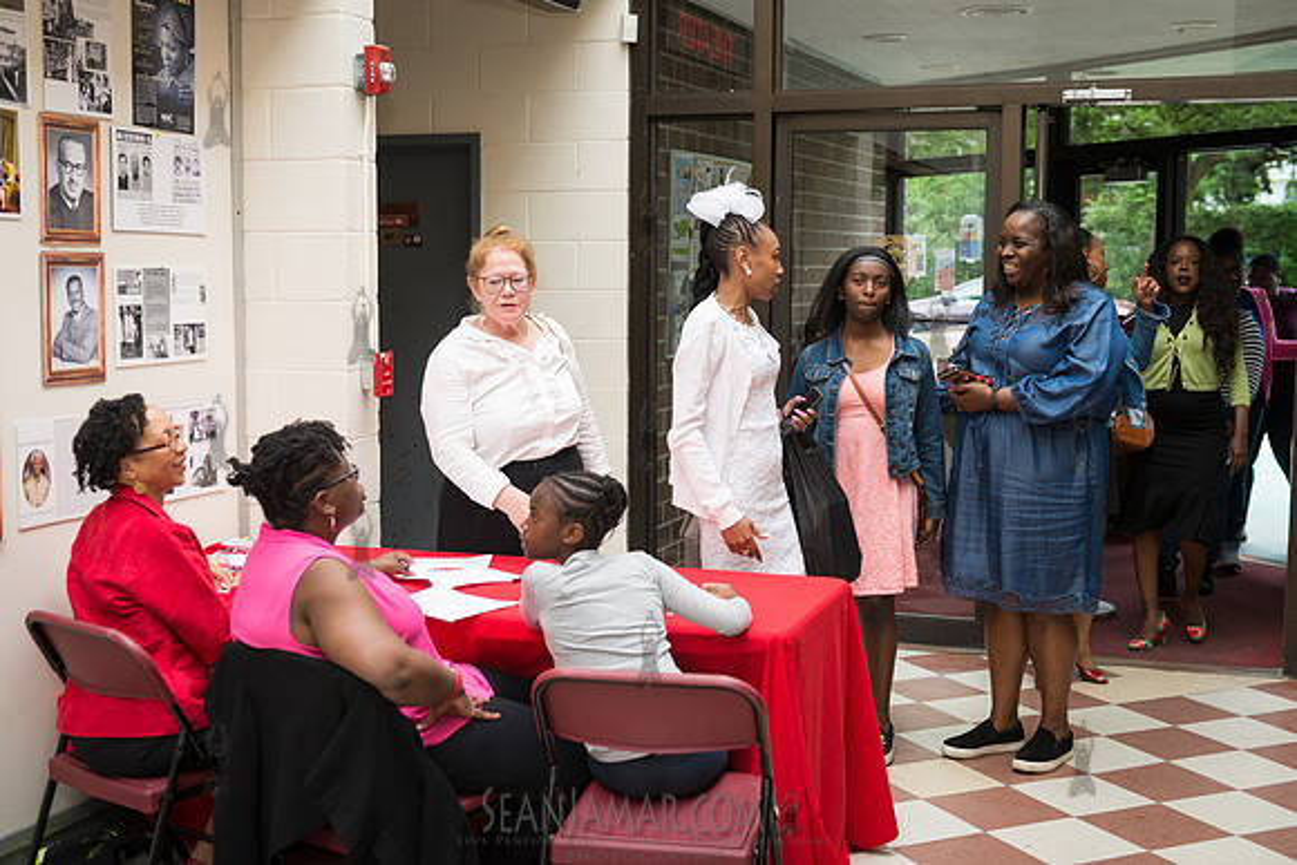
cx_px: 648
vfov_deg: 28.1
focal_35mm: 48
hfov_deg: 41.1
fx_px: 1730
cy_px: 432
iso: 640
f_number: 4
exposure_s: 1/400
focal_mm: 48
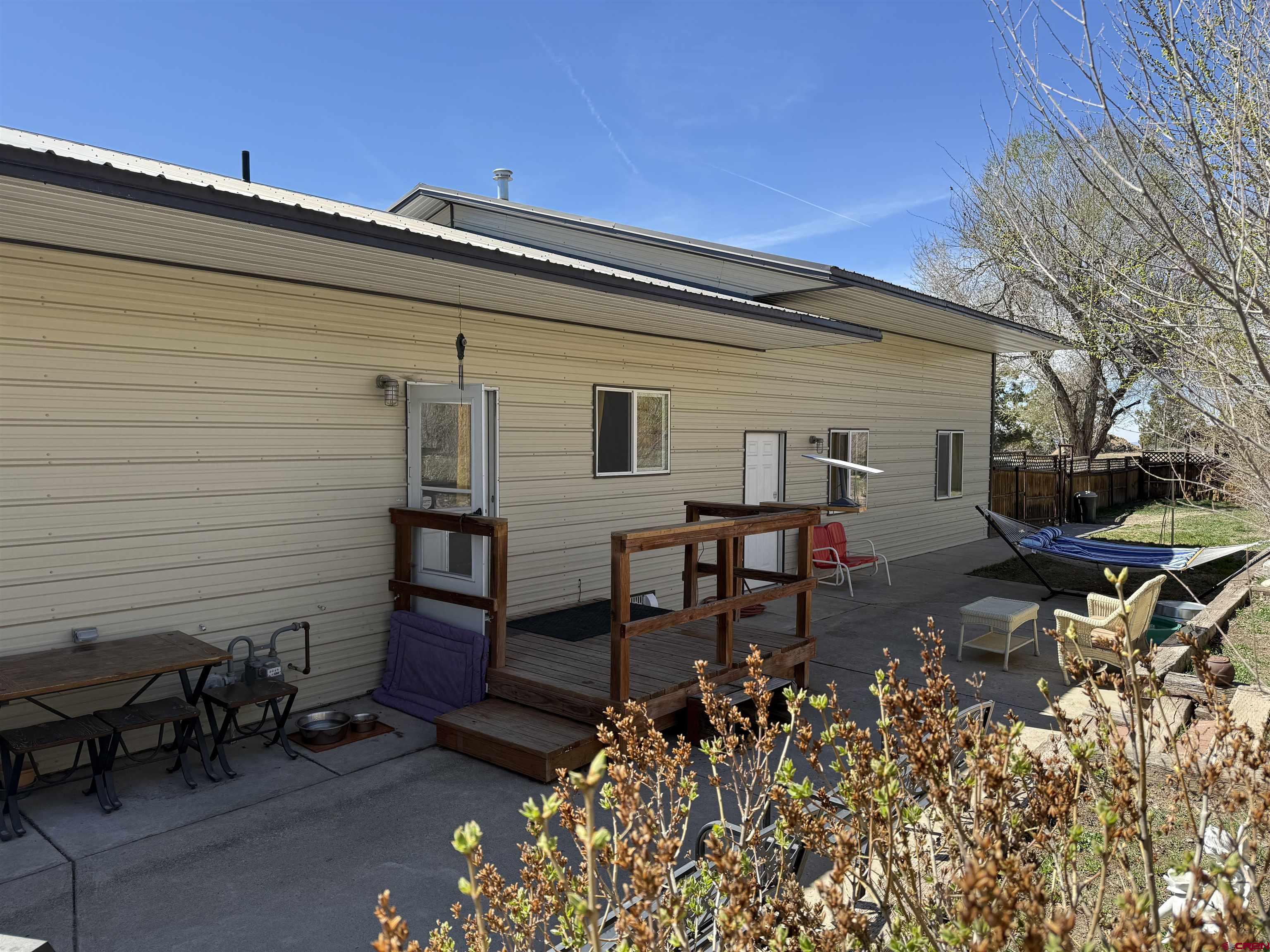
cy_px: 476
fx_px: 881
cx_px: 635
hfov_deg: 71.6
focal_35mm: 24
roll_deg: -0.3
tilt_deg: -2.3
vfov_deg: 56.8
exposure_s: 1/1855
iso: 80
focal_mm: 6.76
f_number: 1.78
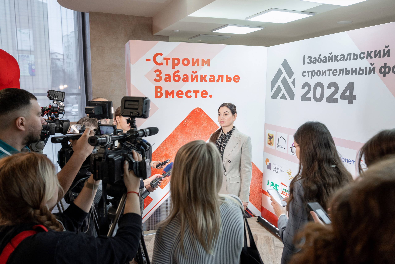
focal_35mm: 29
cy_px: 132
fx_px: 314
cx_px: 198
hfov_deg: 64.4
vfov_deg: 45.5
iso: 1000
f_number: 4
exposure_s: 1/200
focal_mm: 28
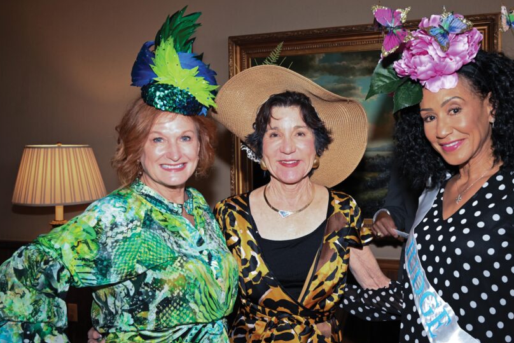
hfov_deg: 50.4
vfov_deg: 35.1
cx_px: 306
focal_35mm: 38
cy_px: 182
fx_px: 543
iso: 2000
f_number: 5.6
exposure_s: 1/100
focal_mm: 30
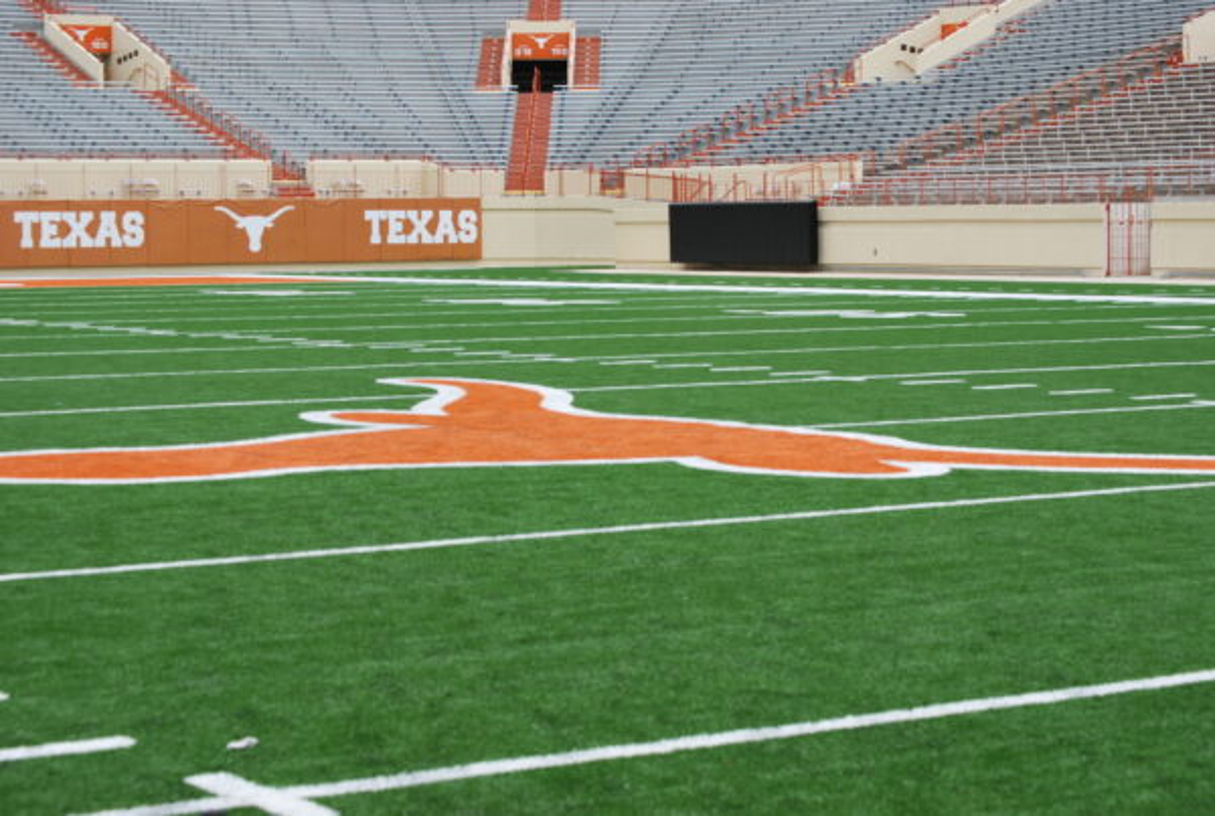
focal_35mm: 82
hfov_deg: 24.6
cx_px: 608
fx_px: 2791
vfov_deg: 16.6
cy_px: 408
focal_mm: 55
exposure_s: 1/200
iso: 100
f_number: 7.1
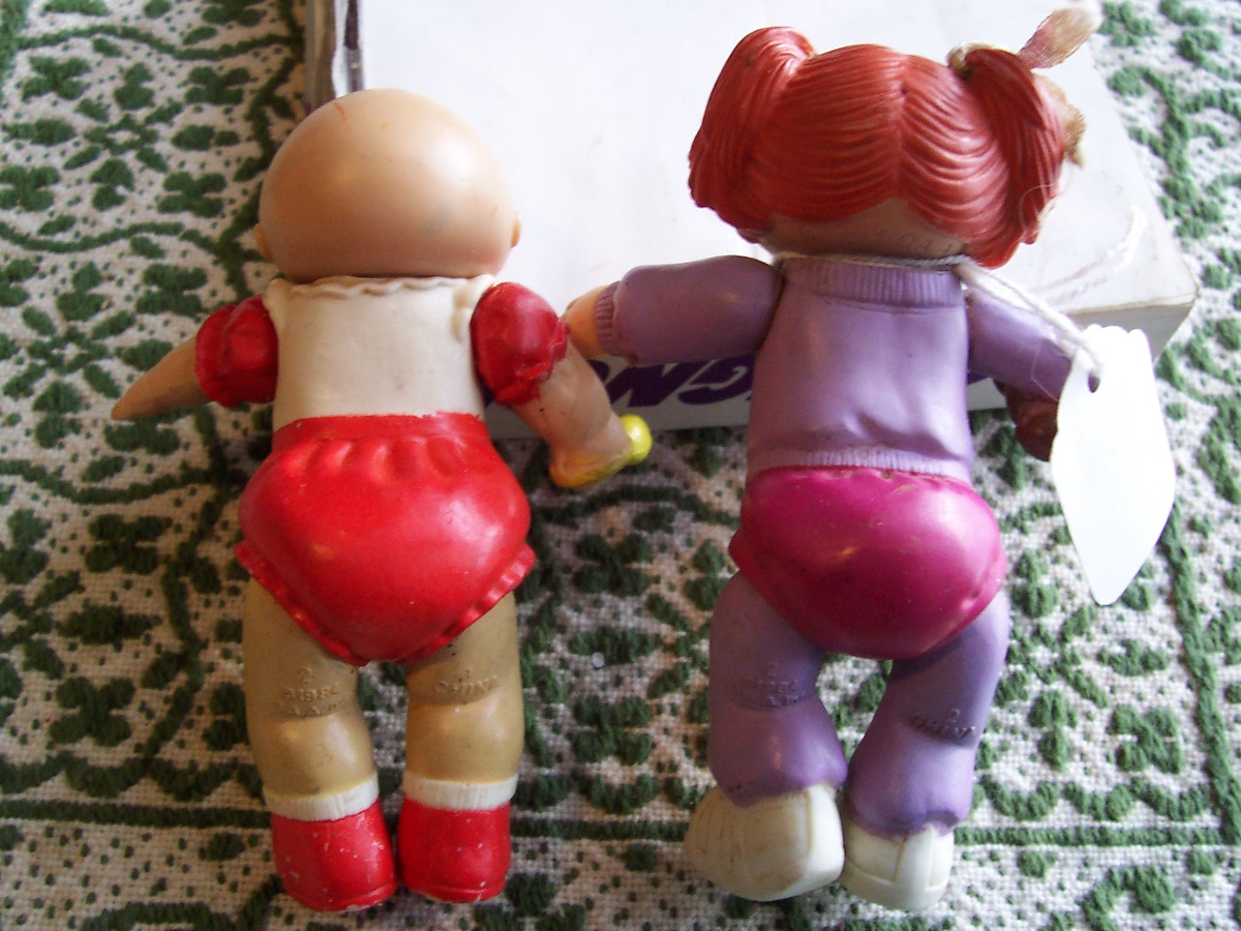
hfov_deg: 50.1
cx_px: 620
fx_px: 1326
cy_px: 466
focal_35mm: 37
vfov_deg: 38.7
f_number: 2.8
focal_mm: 5.6
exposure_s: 1/30
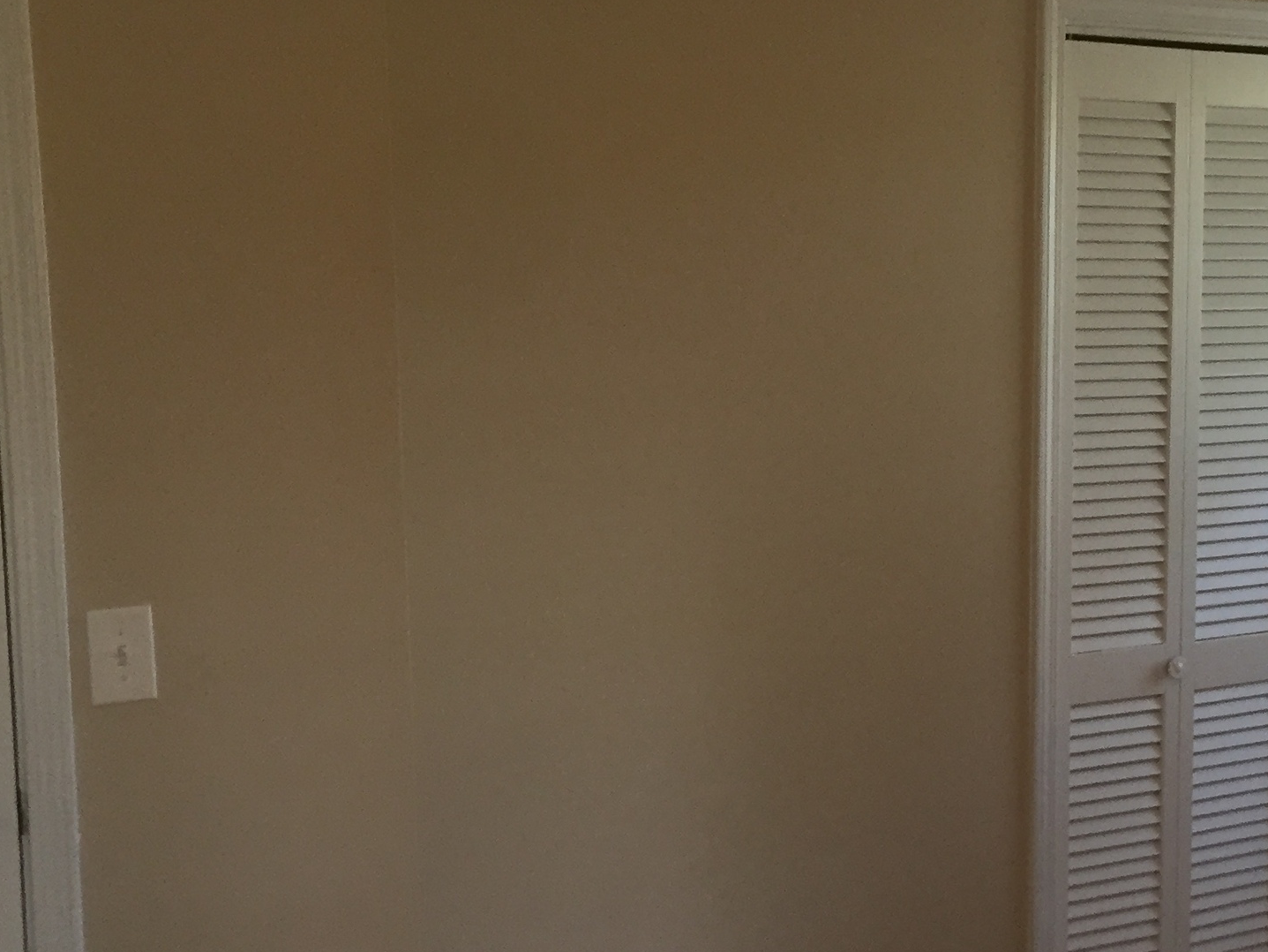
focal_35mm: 62
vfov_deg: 23.6
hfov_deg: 30.8
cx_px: 921
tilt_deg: -5.5
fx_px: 2271
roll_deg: -0.6
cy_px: 611
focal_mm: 4.15
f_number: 2.2
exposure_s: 1/30
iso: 125
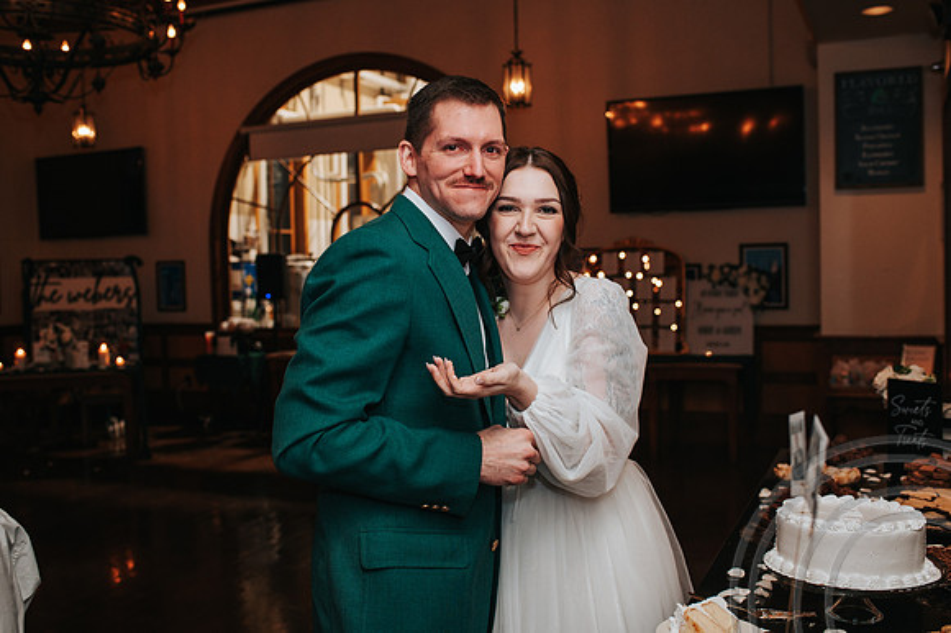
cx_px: 462
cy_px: 307
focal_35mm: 37
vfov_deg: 36.2
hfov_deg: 52.4
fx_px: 967
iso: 800
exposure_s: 1/200
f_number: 3.2
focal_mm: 35
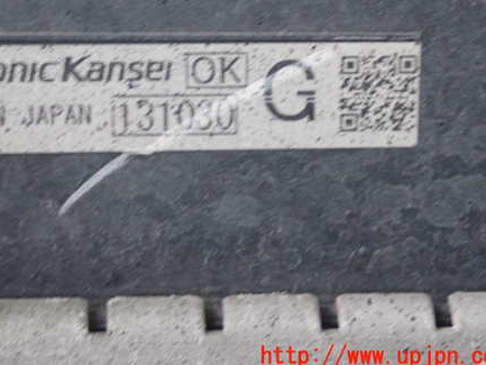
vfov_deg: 16.4
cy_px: 118
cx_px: 177
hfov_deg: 21.7
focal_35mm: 90
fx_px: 1264
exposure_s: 1/30
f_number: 3.8
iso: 800
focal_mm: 11.78
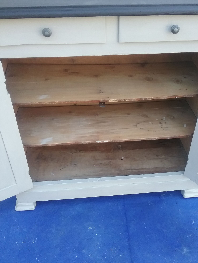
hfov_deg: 39.6
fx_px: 275
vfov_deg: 51.3
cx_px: 114
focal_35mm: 36
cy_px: 141
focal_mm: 3.3
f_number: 2.2
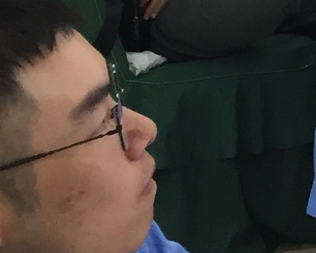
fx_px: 1823
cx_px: 979
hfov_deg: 8.3
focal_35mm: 195
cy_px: -362
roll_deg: -2.4
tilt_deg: -3.1
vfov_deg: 7.4
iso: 80
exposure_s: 1/33
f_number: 2.2
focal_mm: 4.15
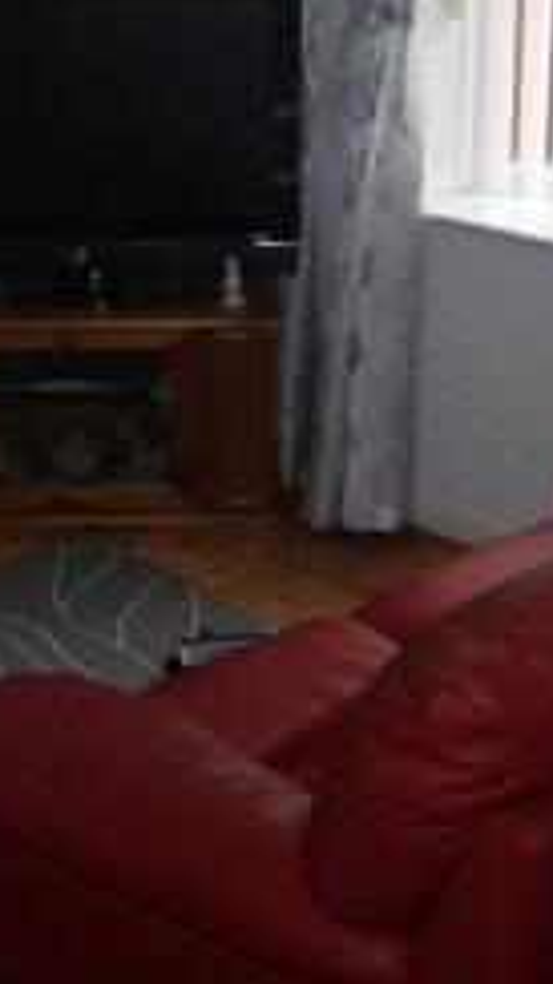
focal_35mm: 73
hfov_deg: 16.5
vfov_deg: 28.1
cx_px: 293
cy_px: 127
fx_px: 1906
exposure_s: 1/80
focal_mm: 14
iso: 100
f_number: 3.5
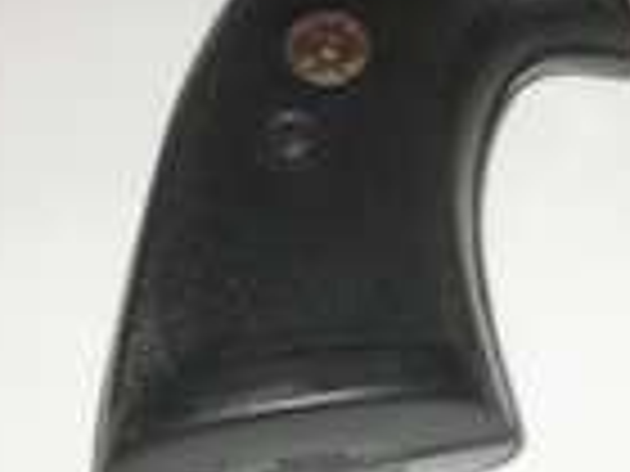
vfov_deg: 14.8
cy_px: 162
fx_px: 1820
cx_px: 472
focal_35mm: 100
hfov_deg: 19.5
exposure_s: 1/45
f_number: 2.8
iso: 200
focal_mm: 6.2
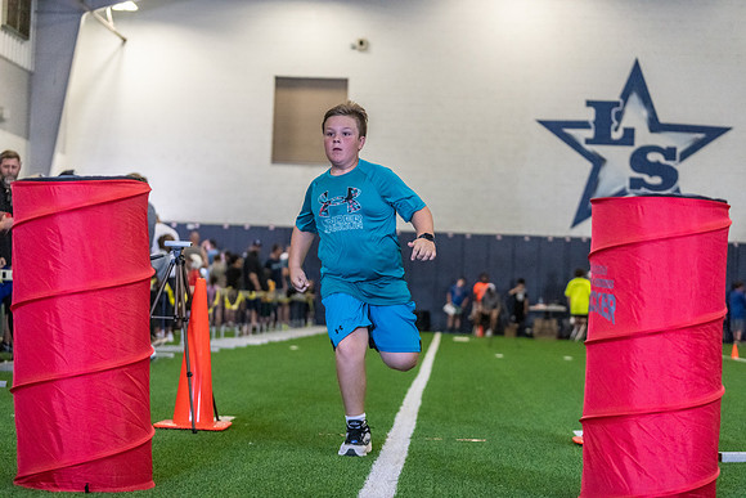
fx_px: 1451
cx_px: 373
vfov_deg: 19.5
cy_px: 249
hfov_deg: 28.8
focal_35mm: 70
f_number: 2.8
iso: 10000
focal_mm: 70
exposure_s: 1/1000
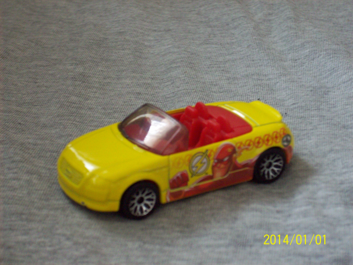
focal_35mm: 111
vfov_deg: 13.3
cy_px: 132
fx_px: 1132
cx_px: 176
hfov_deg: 17.7
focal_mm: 18.6
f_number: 5.2
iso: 200
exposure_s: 1/8
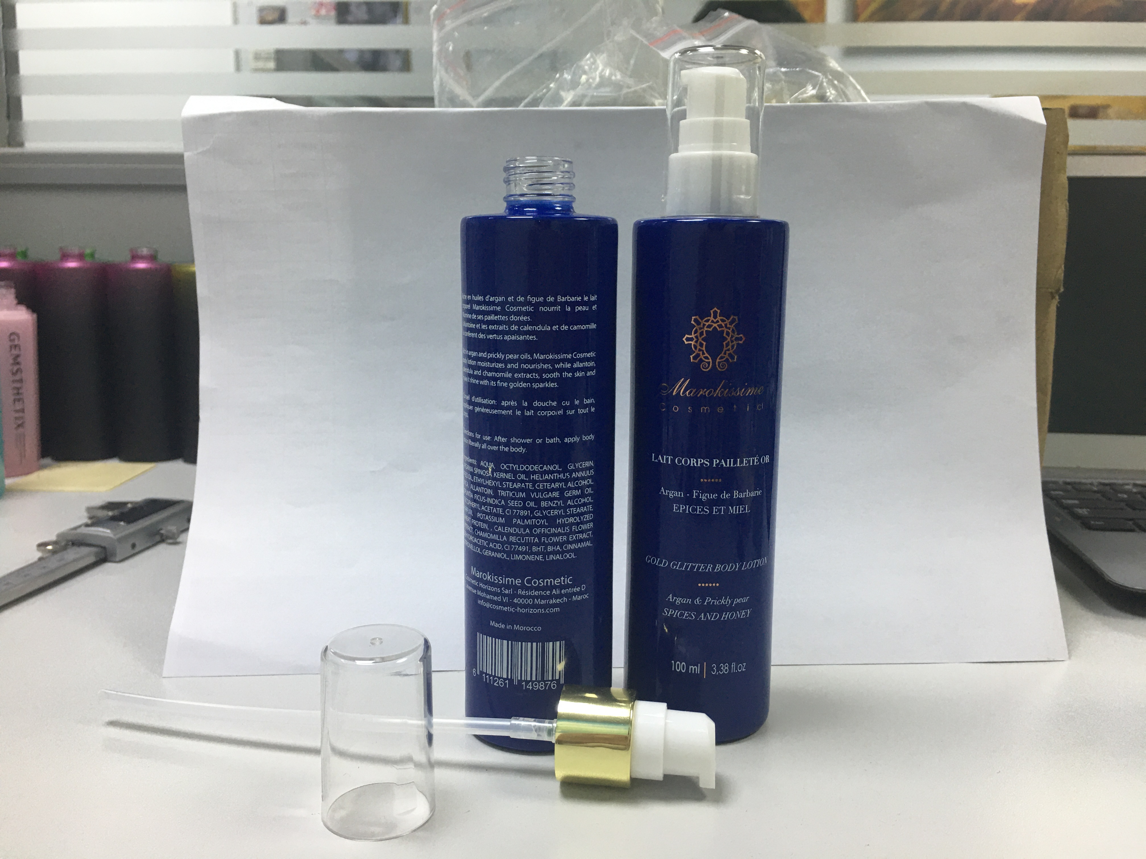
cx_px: 573
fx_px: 960
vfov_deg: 48.2
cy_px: 430
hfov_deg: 61.7
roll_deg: -0.3
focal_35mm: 29
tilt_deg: -8.1
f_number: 2.2
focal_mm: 4.15
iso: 40
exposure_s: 1/17
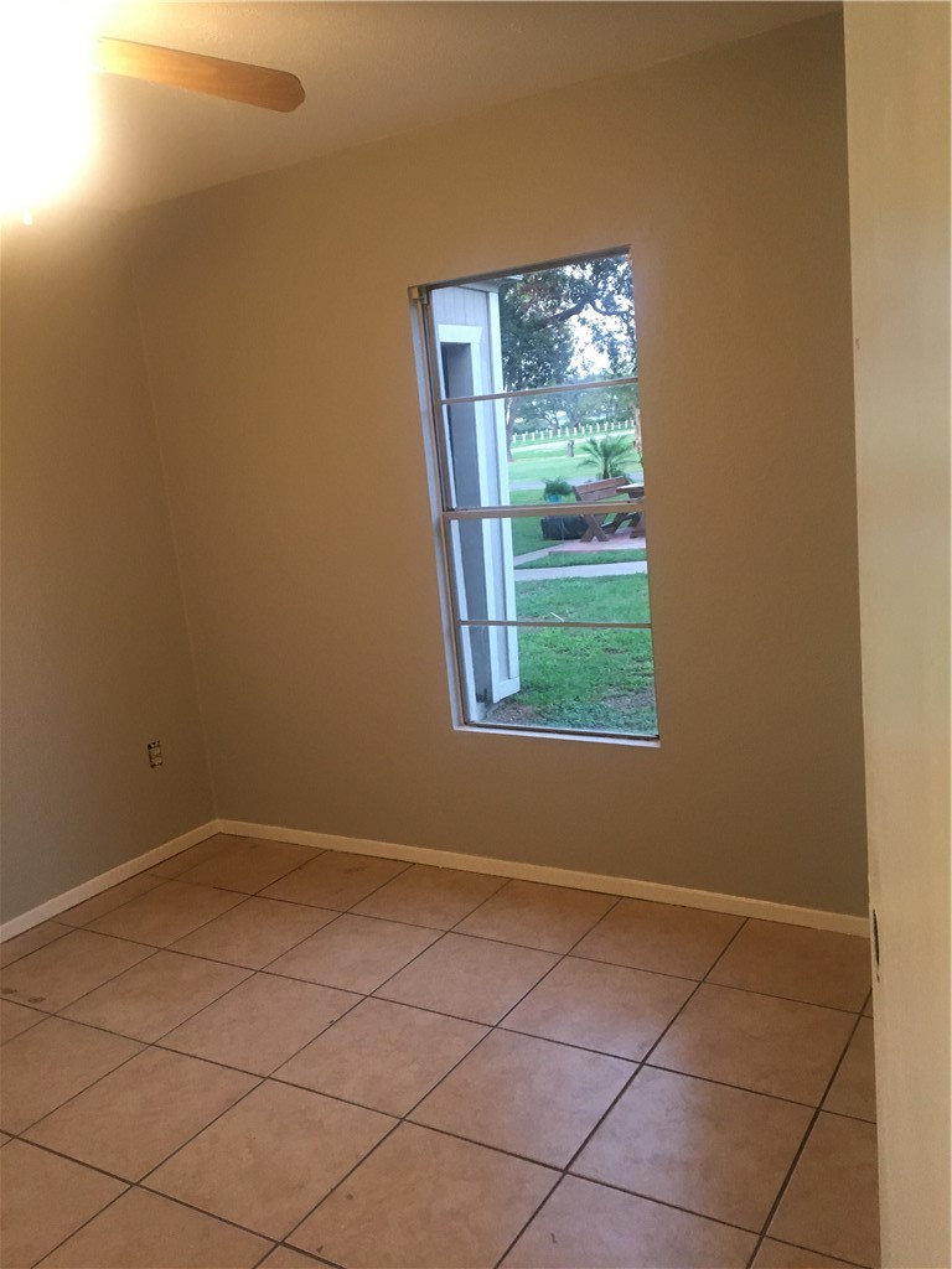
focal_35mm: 29
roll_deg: +7.1
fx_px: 1063
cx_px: 476
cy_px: 634
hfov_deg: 48.2
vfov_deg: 61.7
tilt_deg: -14.3
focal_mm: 4.15
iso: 125
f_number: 2.2
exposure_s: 1/30
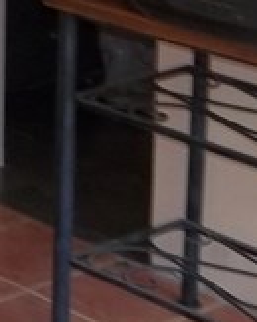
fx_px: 1505
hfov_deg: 9.3
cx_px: -190
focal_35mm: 158
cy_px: 24
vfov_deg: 12.1
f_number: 3.3
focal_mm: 5.9
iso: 160
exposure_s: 1/30
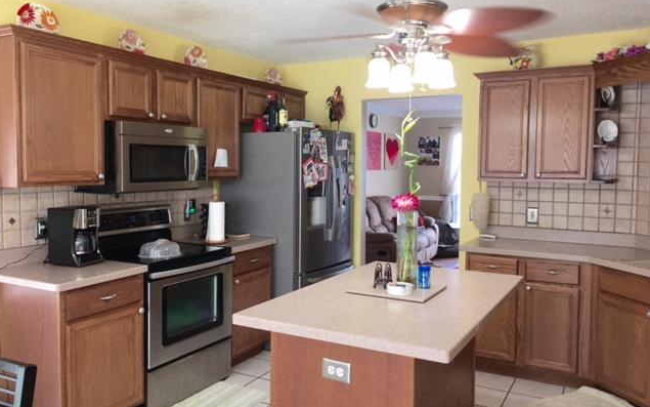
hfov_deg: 61.2
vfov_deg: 40.6
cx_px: 323
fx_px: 549
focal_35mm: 31
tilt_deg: -3.7
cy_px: 201
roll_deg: -0.6
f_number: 2.2
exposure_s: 1/30
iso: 25
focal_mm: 4.15
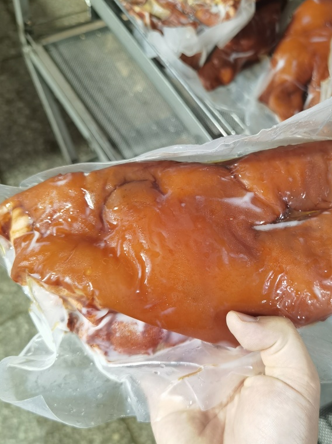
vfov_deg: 48.9
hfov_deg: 37.5
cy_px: 239
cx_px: 206
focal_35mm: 38
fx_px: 486
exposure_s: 1/50
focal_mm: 6.67
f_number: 1.9
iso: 200
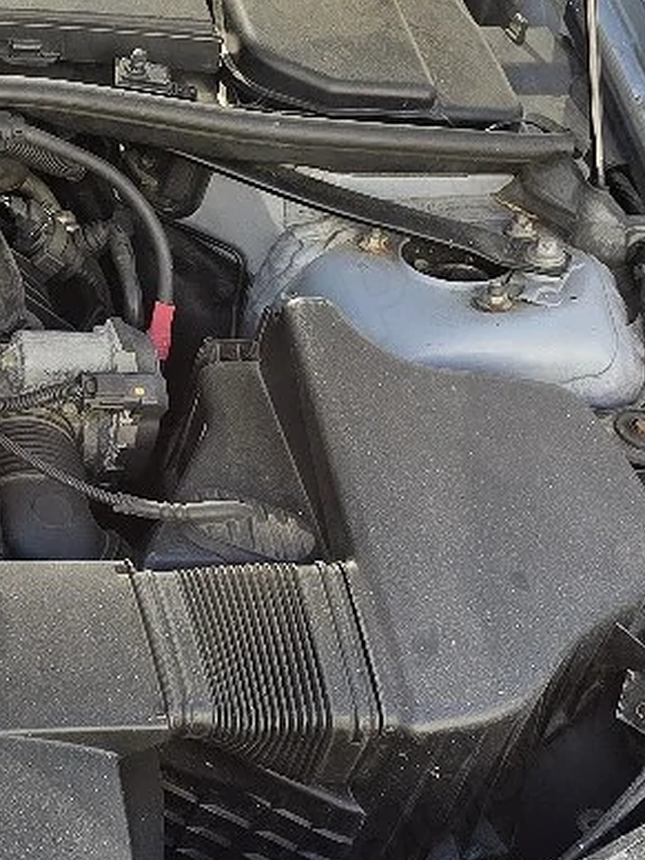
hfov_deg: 16.4
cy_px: 225
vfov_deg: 24.5
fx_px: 1963
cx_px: -428
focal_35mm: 79
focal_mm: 6.3
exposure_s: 1/182
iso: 12
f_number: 1.7
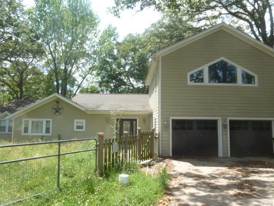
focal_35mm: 24
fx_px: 190
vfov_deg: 56.8
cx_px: 137
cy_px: 103
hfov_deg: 71.6
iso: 100
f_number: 4
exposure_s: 1/200
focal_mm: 4.3
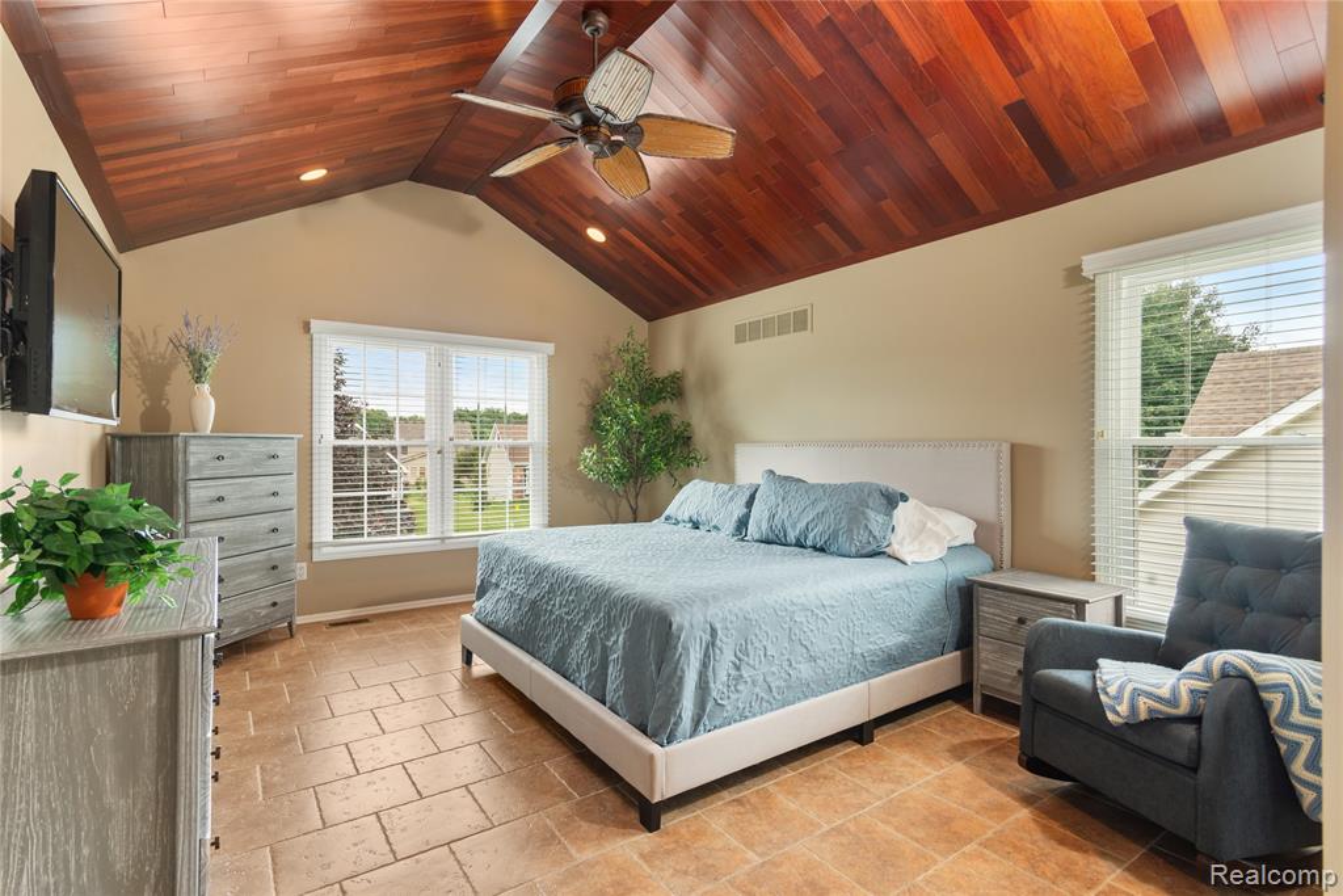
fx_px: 634
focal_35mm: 17
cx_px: 672
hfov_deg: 93.3
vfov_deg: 70.5
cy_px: 448
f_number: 9
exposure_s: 1/5
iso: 320
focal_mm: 17
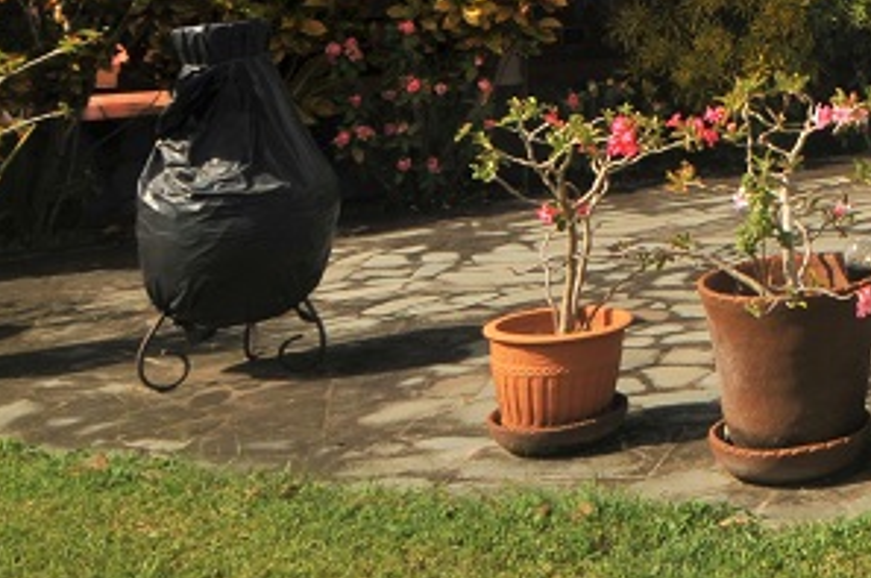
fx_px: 1498
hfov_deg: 26.9
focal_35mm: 62
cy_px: -161
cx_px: 1158
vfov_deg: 20.1
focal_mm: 12
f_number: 11
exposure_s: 1/200
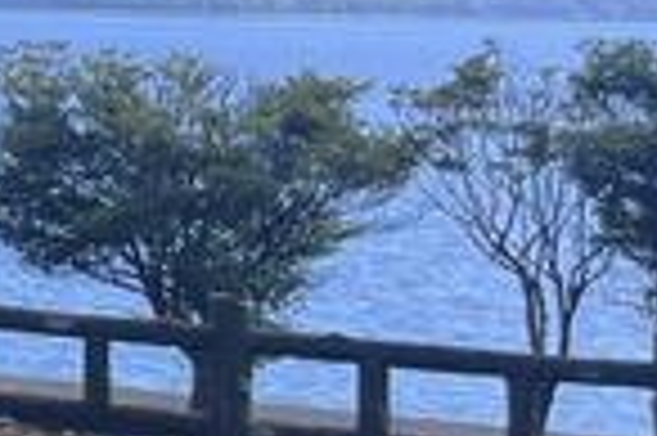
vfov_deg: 10.2
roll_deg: -0.6
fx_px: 2370
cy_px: -182
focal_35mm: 130
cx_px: -850
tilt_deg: +2.9
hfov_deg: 12.7
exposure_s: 1/1923
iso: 50
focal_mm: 5.1
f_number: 1.6
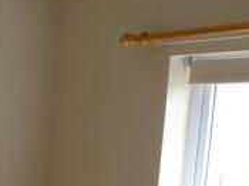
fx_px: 575
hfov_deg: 23.0
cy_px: 268
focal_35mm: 80
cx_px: -26
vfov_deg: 16.9
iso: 320
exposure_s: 1/60
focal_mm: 4.3
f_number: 3.3
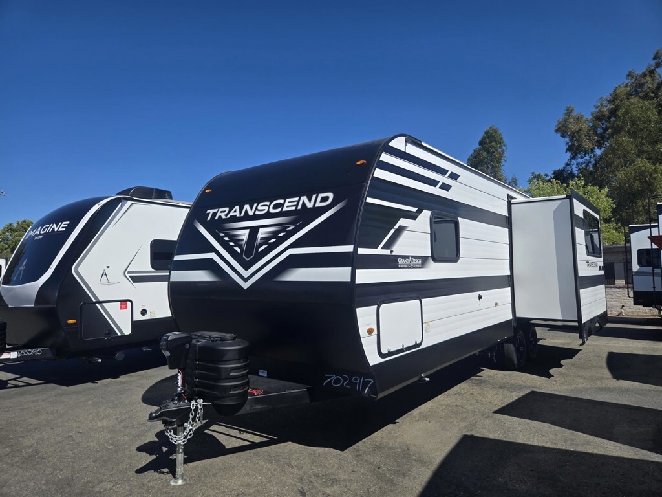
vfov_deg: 58.9
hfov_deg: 73.9
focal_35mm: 23
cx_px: 331
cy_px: 248
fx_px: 440
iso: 25
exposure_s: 1/2365
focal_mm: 5.4
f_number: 1.8
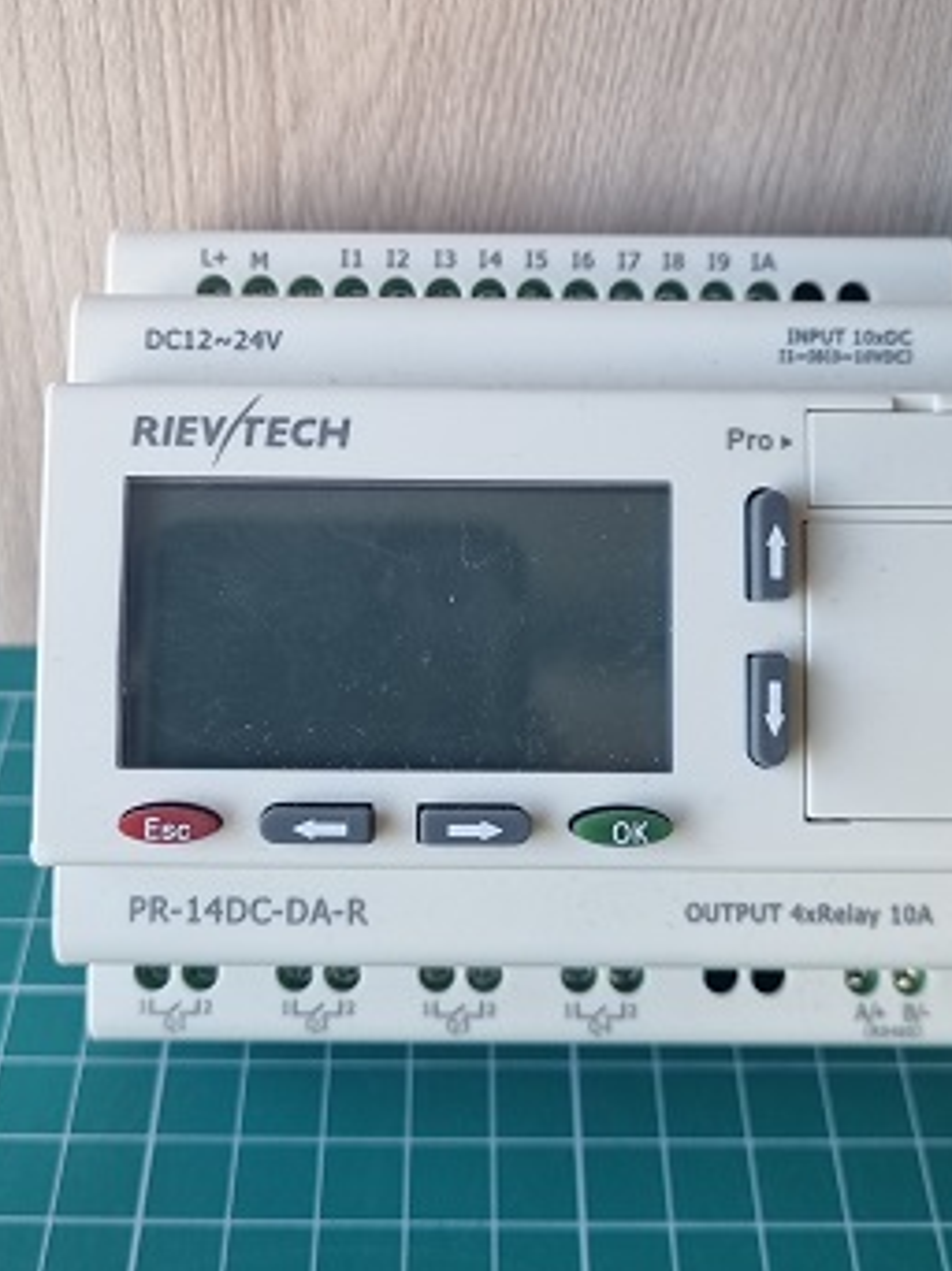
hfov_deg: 33.6
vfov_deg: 43.6
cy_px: 492
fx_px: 1579
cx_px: 472
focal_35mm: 43
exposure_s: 1/100
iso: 50
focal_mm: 5.4
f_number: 1.8
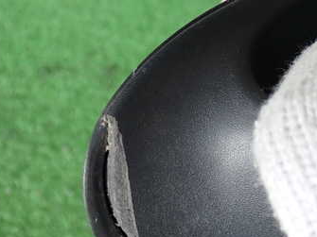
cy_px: 190
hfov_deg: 28.5
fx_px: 622
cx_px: 194
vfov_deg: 21.3
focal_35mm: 68
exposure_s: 1/80
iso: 125
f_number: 2.7
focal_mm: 6.83
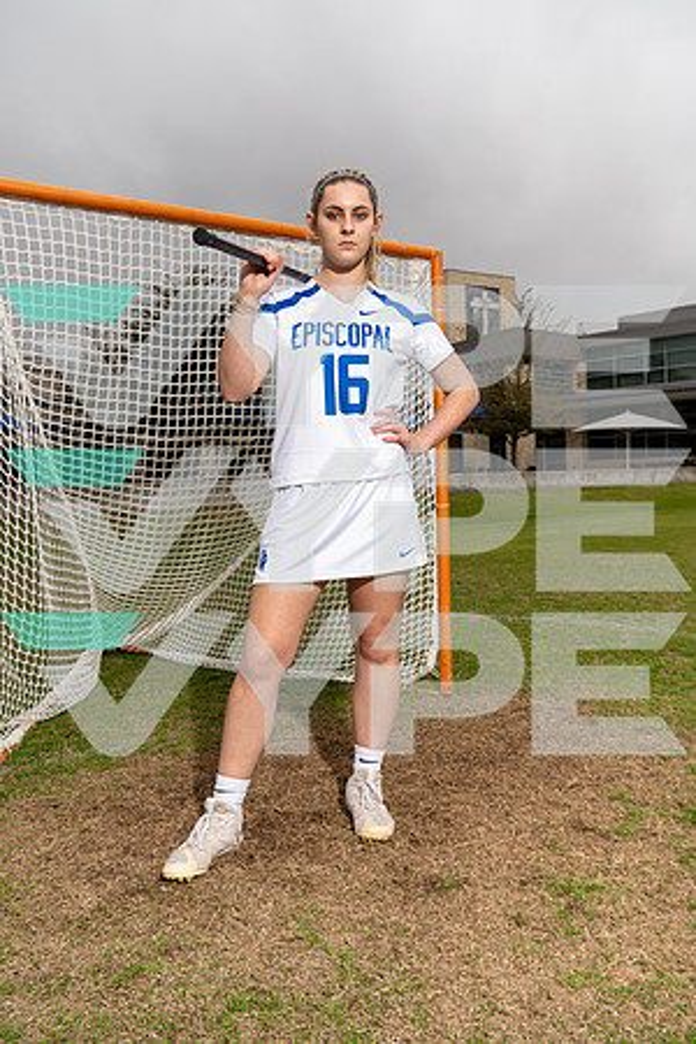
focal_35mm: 29
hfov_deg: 45.0
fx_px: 841
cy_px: 522
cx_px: 348
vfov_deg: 63.7
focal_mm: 29
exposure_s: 1/250
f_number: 6.3
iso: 200
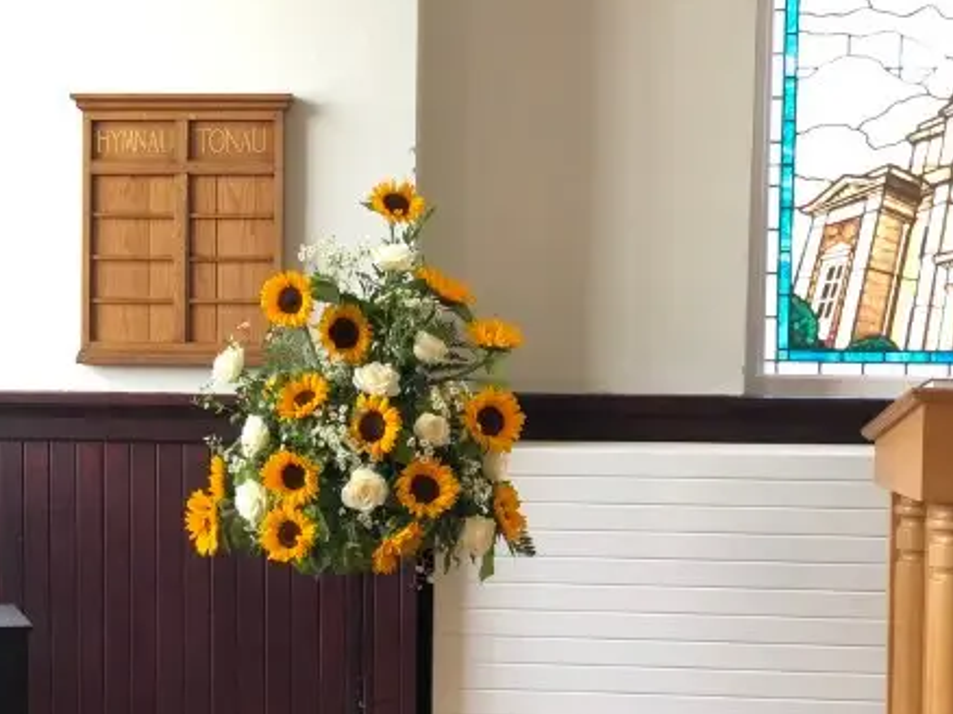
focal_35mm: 76
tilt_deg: -3.1
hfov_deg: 25.5
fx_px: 2091
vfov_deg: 19.4
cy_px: 418
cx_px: 285
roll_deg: -0.2
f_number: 2.4
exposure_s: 1/40
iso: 100
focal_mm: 6
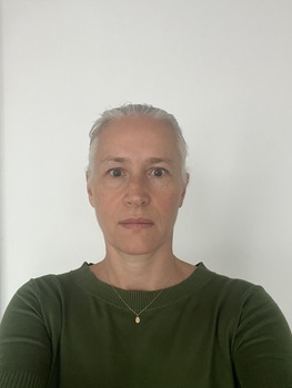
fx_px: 337
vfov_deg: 59.9
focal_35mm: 30
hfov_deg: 46.8
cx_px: 146
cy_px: 194
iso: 400
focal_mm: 2.71
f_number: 2.2
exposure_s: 1/25
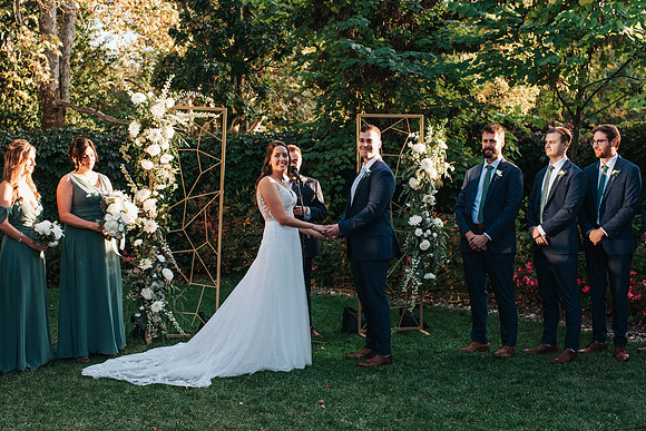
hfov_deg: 37.1
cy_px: 241
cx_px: 325
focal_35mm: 54
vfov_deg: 25.2
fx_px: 962
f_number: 3.2
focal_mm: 35
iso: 1000
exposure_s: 1/1000
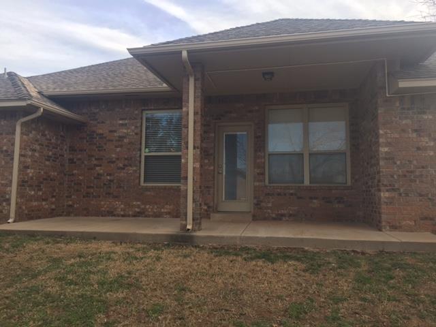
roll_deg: -1.0
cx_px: 218
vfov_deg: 48.2
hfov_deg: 61.7
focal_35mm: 29
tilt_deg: +6.9
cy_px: 164
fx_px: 365
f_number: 2.2
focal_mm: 4.15
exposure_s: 1/573
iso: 32
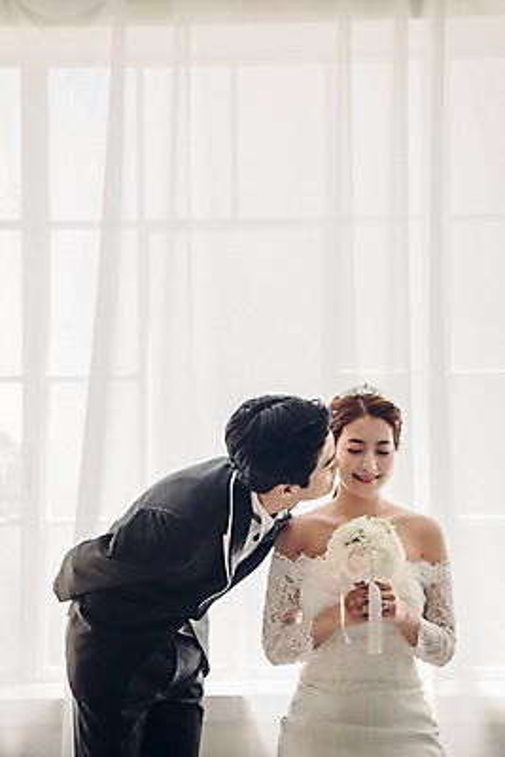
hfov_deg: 24.6
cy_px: 378
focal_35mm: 55
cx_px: 252
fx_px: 1156
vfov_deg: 36.2
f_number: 4.5
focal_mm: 55
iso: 250
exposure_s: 1/125
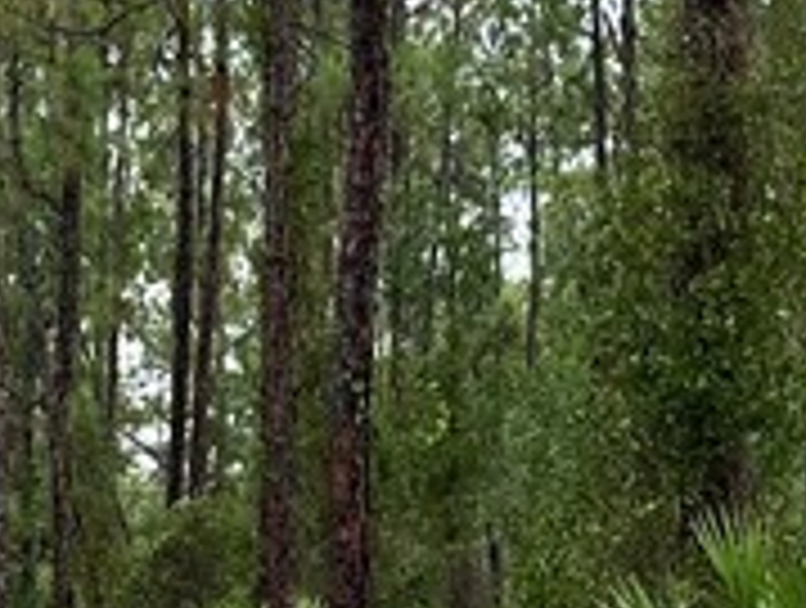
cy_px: 225
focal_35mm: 137
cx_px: 644
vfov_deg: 10.9
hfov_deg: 14.3
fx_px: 3196
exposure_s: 1/887
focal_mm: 6.86
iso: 80
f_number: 1.78
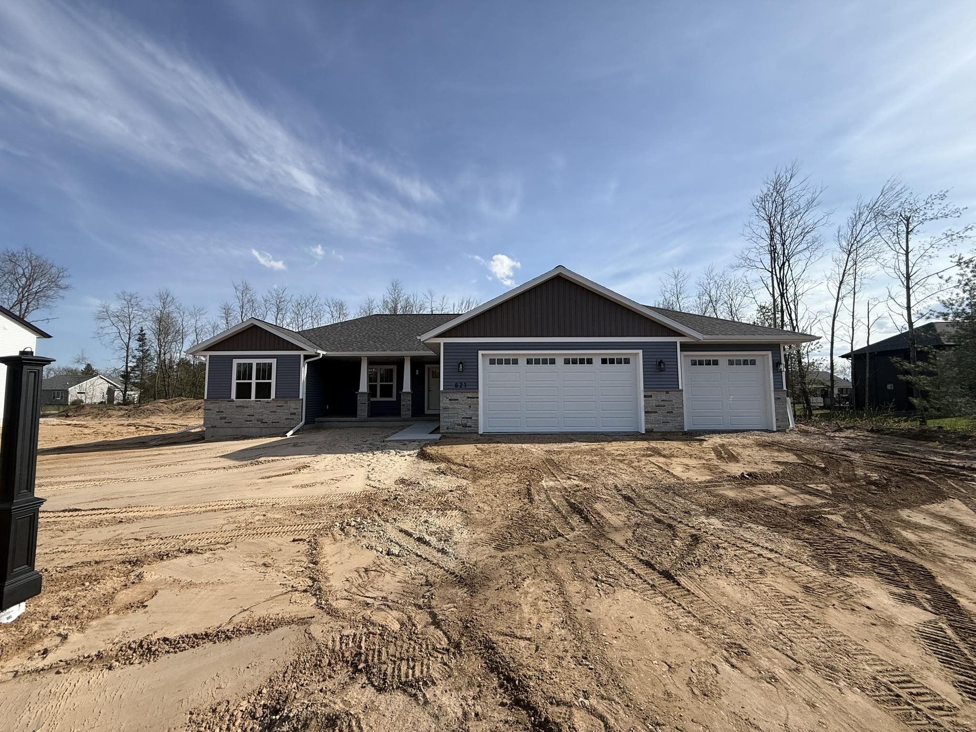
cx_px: 488
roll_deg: +0.6
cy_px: 366
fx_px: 395
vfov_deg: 85.7
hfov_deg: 102.1
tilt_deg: +5.1
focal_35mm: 14
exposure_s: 1/2237
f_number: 2.2
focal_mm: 2.22
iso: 50
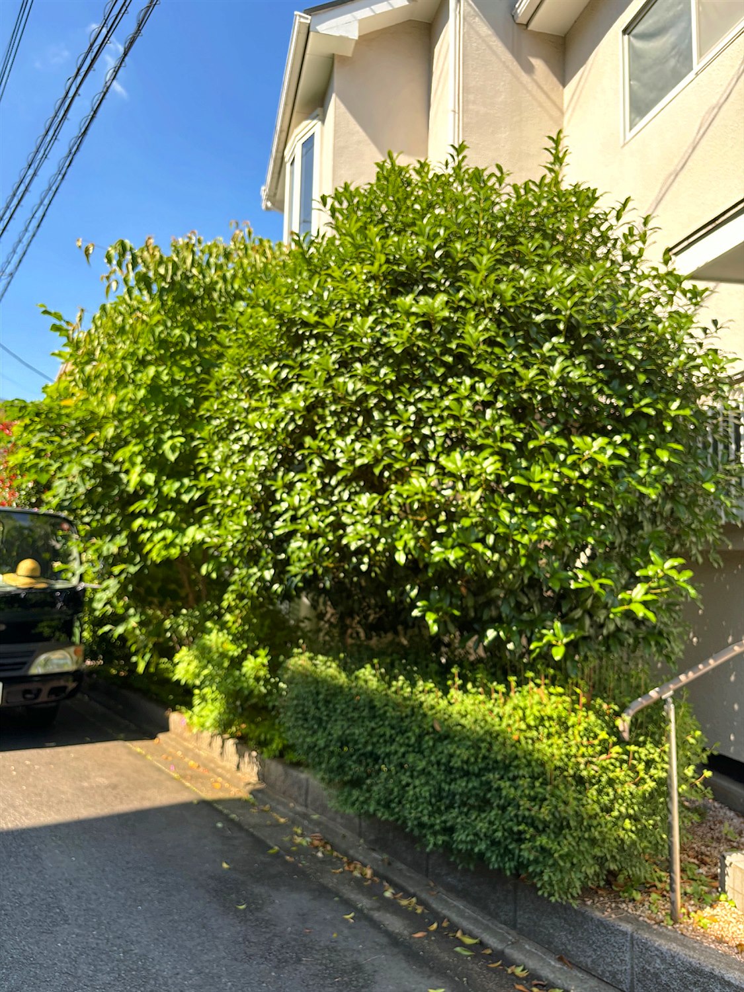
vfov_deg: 67.3
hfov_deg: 53.1
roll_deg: -2.5
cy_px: 496
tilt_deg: +6.2
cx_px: 372
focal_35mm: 26
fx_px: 745
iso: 50
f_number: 1.6
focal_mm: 5.96
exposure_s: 1/378
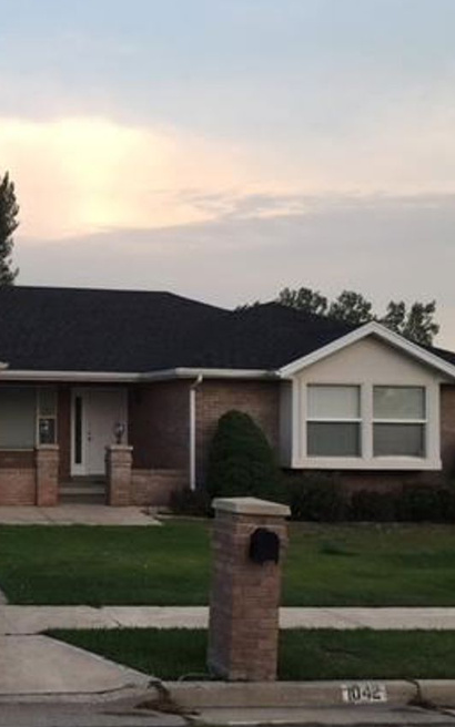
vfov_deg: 41.8
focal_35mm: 48
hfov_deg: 25.3
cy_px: 392
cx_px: -23
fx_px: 952
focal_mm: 4.15
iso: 25
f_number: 2.2
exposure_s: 1/122
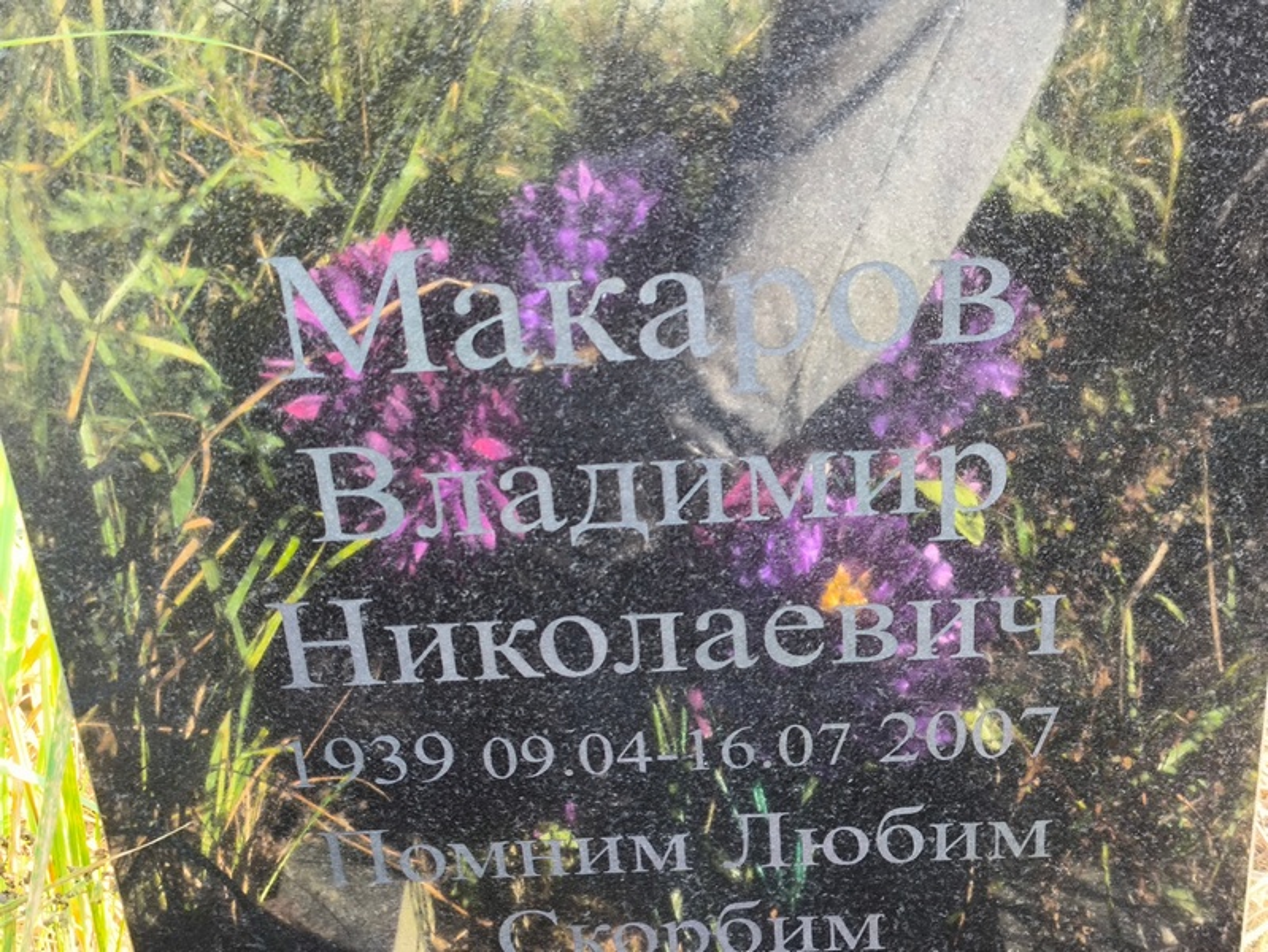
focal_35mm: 50
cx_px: 634
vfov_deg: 29.1
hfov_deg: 38.2
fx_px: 1832
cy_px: 476
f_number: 1.7
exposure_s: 1/60
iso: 64
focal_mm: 4.71
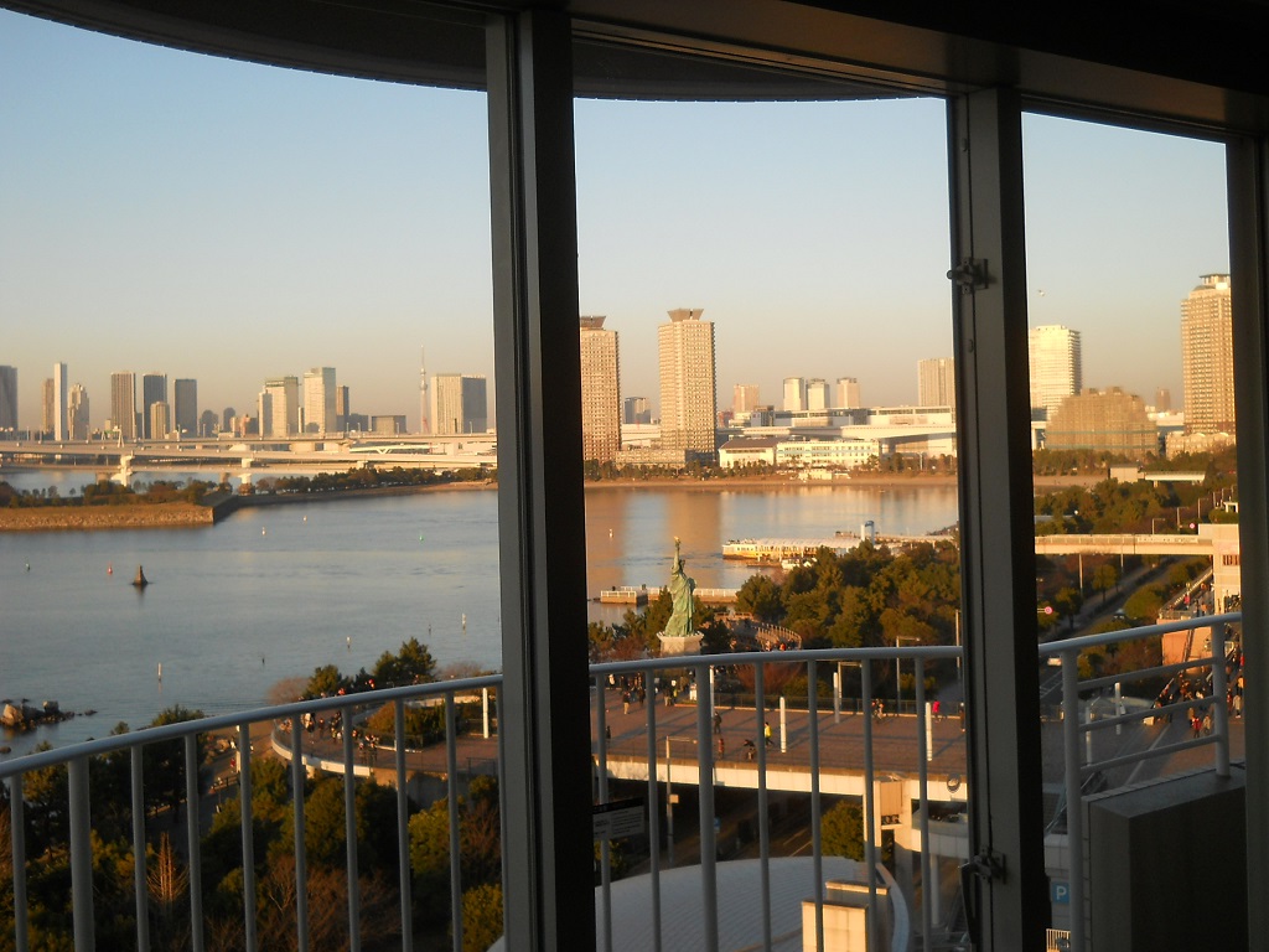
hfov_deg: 45.8
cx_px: 634
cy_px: 476
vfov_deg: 35.1
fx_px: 1503
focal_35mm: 41
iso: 80
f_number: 3.1
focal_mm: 6.72
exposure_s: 1/400
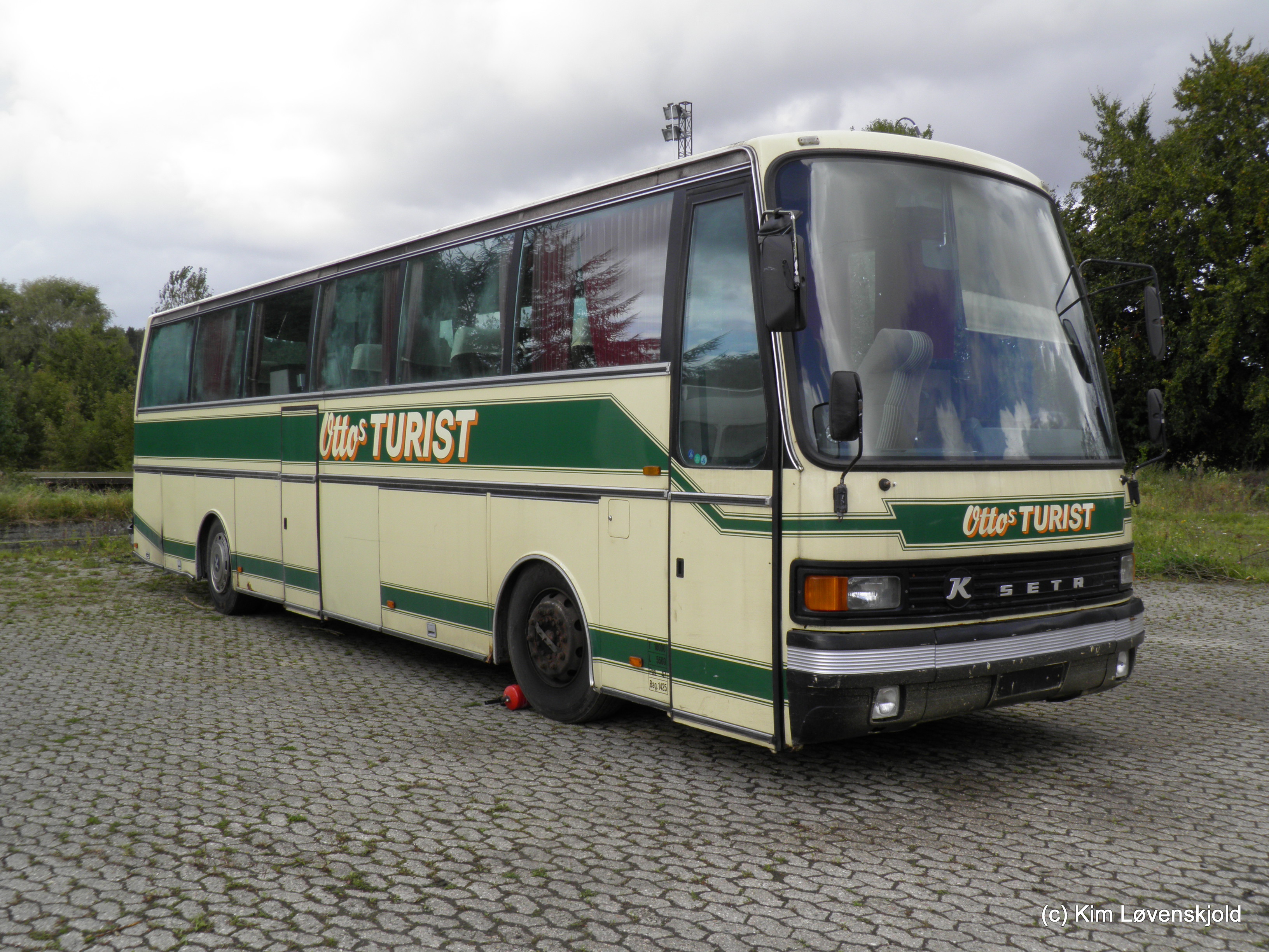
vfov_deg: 40.7
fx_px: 1283
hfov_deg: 52.6
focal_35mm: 35
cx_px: 634
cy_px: 476
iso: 50
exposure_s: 1/160
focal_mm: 6.3
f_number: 5.5
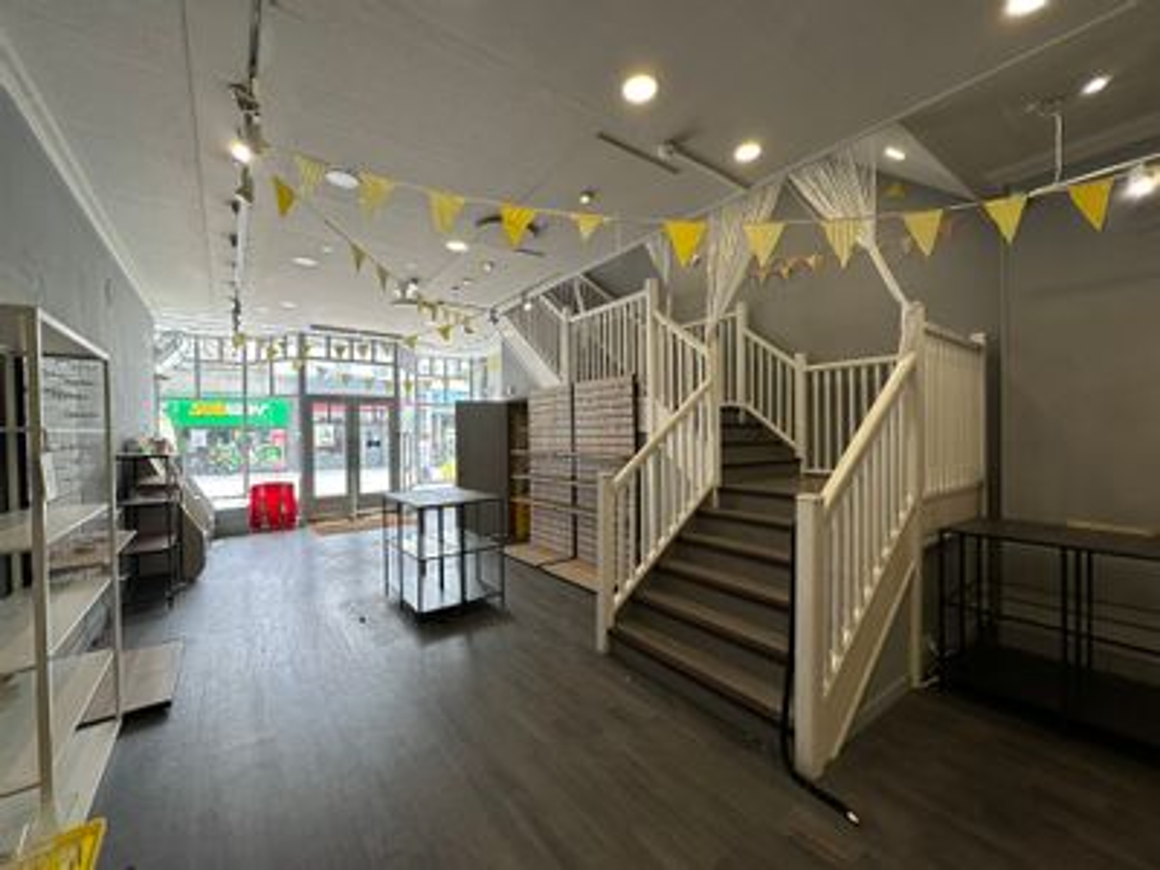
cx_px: 580
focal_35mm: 14
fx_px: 469
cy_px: 435
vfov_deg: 85.7
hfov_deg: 102.1
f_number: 2.2
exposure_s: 1/115
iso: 40
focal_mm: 2.22
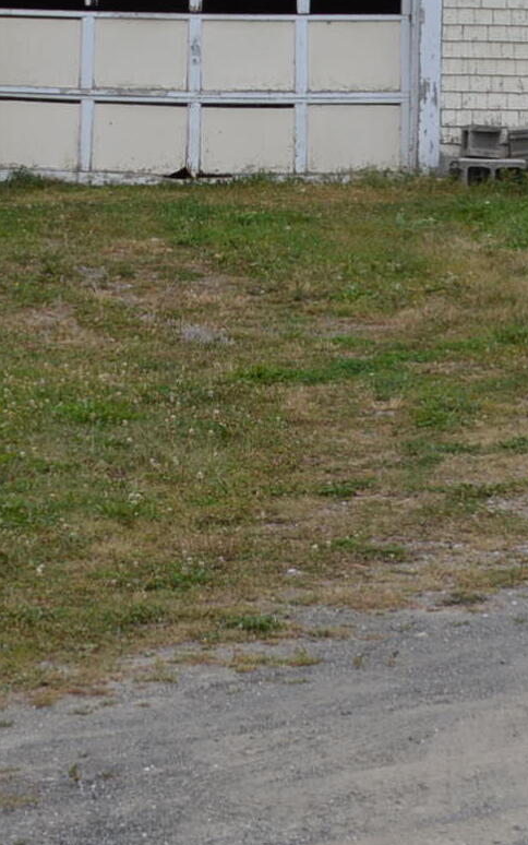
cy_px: -228
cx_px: 221
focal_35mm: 142
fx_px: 3268
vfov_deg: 14.2
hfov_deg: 9.2
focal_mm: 24
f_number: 6.3
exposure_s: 1/160
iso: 100
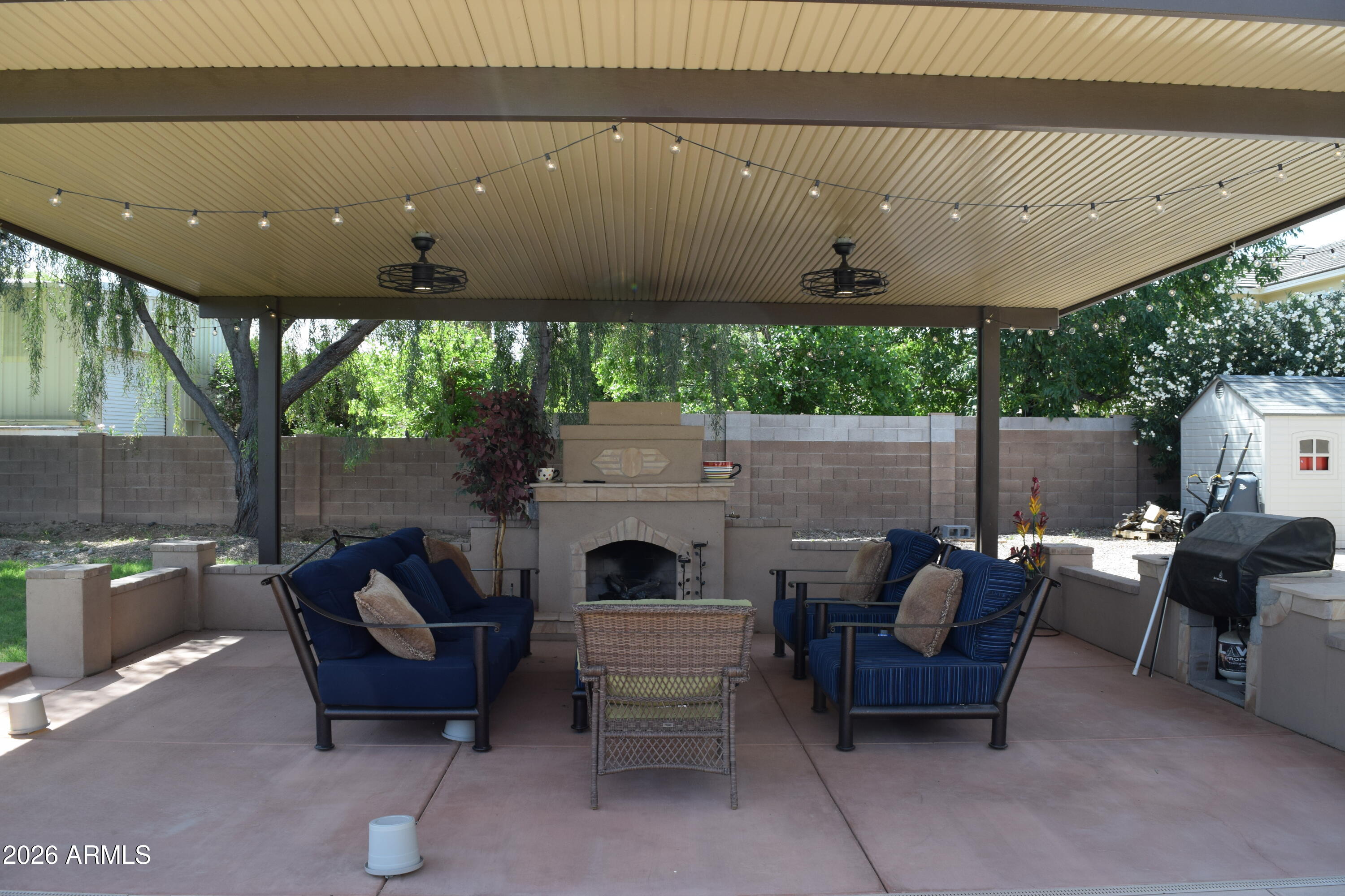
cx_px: 672
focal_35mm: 27
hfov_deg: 67.4
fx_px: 1009
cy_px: 448
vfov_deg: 47.9
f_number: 8
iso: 400
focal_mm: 18
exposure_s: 1/250
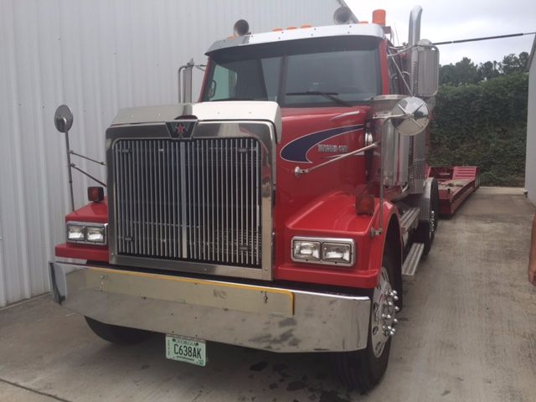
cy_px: 201
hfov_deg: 61.7
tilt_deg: -5.9
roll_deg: +0.8
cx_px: 268
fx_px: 449
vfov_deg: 48.2
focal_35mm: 29
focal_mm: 4.15
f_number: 2.2
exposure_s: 1/350
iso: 32
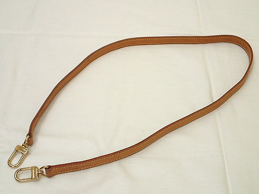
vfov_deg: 27.5
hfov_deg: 36.2
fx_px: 397
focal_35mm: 53
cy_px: 97
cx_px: 130
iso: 200
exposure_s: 1/80
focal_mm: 9.61
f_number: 3.4
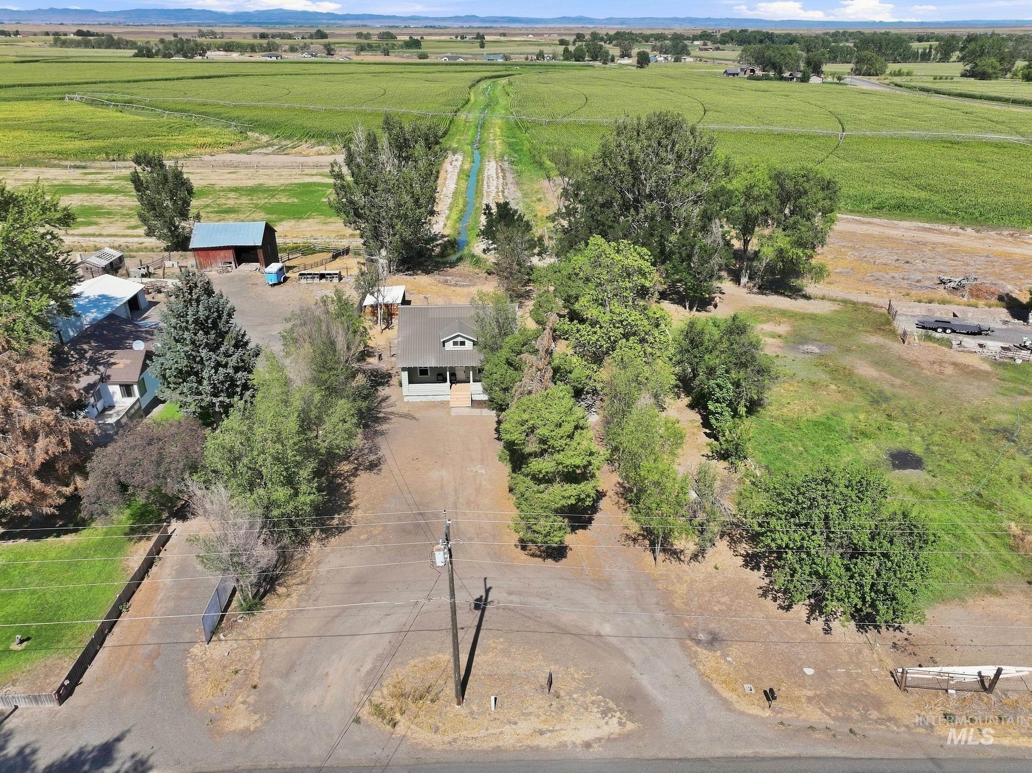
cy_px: 386
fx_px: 715
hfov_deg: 71.6
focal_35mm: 24
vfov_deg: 56.8
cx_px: 516
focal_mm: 12.3
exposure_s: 1/1600
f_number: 2.8
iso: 100
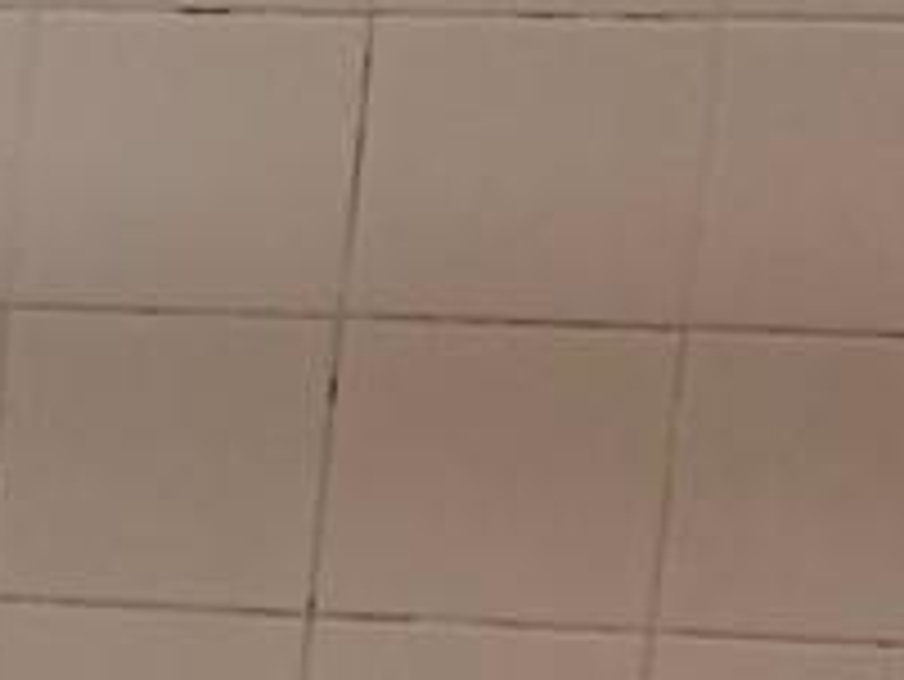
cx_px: -2613
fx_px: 4991
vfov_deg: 7.7
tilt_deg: -9.8
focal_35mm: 191
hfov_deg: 7.5
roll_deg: -0.3
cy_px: 680
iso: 100
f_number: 1.78
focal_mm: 6.76
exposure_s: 1/120
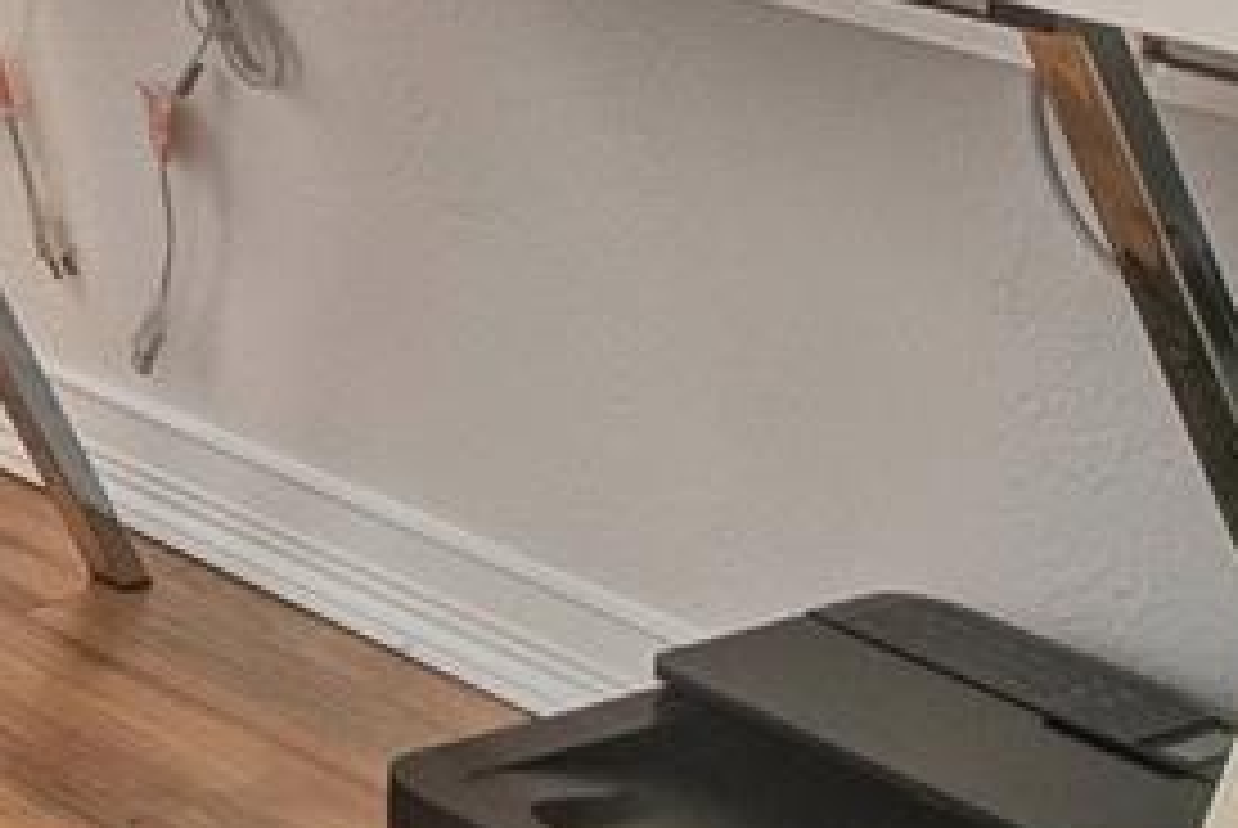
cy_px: -1028
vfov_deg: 12.3
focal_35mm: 93
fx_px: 3201
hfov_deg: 13.5
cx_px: -1954
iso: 3200
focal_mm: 16
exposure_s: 1/125
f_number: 5.6
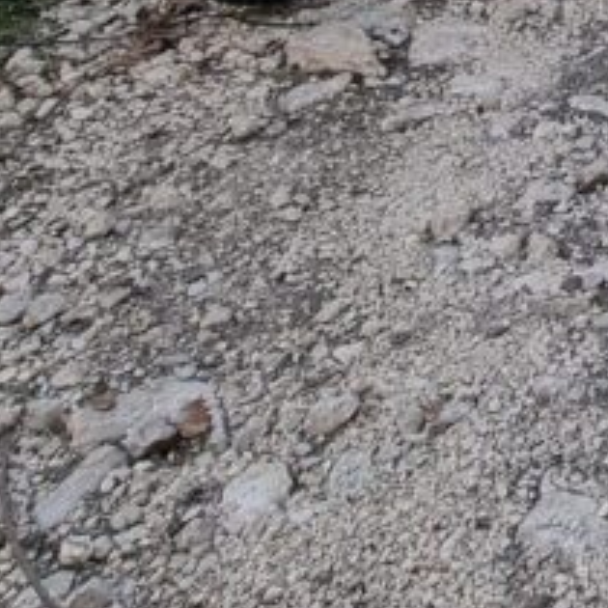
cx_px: 964
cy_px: -365
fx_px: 1113
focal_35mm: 56
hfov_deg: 23.2
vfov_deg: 23.0
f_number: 2.2
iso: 50
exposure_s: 1/570
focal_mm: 2.2
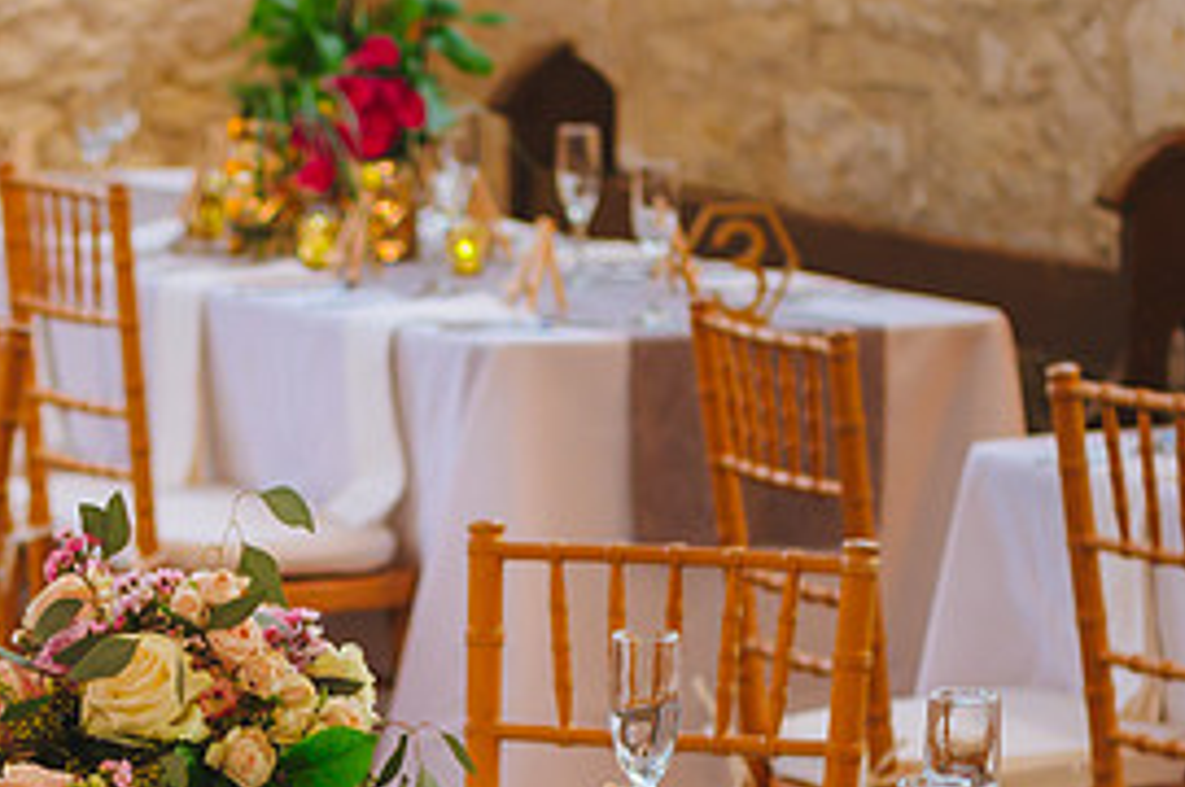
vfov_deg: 5.2
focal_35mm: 263
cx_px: -16
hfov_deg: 7.8
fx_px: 8647
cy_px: 865
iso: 800
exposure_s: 1/25
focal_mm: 70
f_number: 2.8
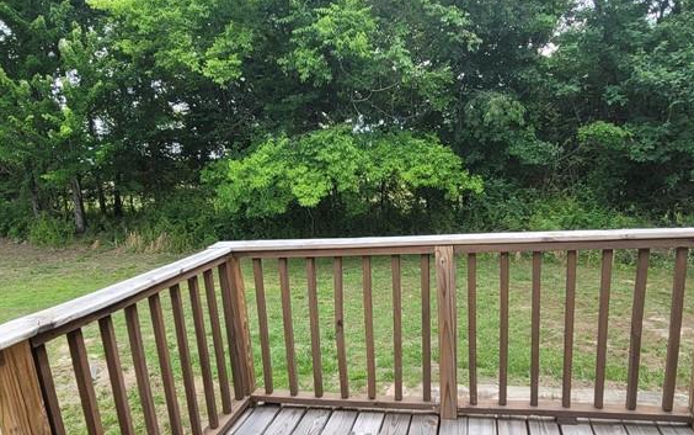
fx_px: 473
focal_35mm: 25
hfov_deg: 72.5
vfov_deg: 48.5
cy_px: 288
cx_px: 352
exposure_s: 1/420
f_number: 2.2
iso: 64
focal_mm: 2.2
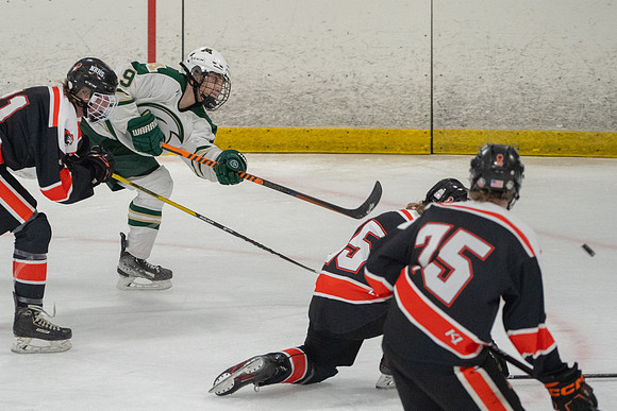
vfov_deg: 3.8
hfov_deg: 5.6
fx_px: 6254
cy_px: 143
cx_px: 185
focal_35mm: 365
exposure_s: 1/1000
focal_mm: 200
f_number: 4.5
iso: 8000
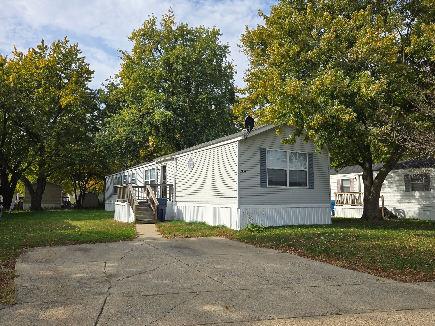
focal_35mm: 23
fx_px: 289
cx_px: 218
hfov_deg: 73.9
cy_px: 163
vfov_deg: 58.9
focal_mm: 5.4
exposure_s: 1/1465
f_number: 1.8
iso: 25
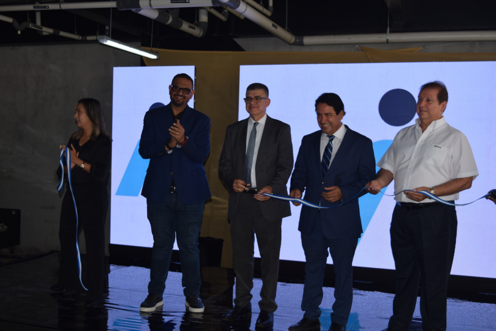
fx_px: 620
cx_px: 248
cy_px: 166
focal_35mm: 45
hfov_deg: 43.6
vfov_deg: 29.9
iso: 160
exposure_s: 1/200
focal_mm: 30
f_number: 5
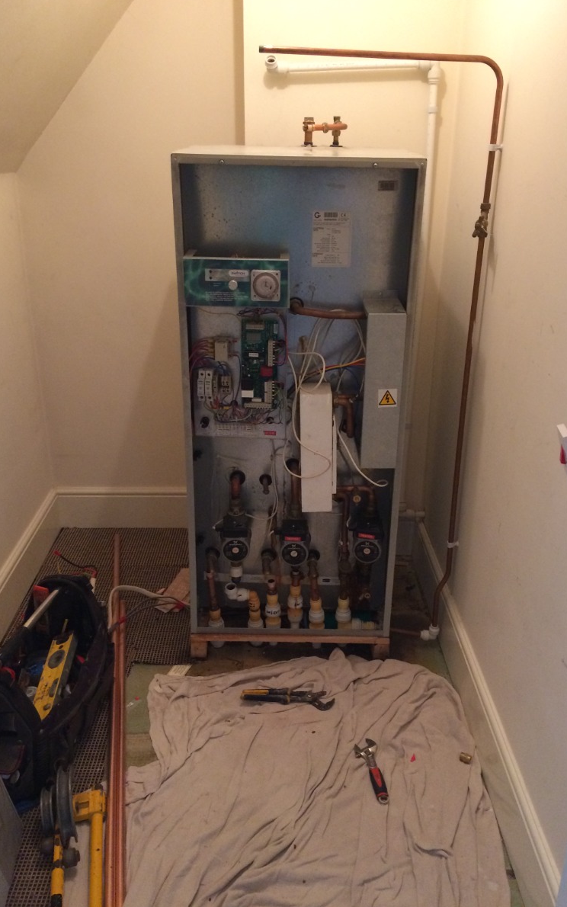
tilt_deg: -26.2
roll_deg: -1.6
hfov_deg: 40.6
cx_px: 291
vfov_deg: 61.2
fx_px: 766
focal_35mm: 31
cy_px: 452
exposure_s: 1/33
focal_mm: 4.15
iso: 250
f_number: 2.2
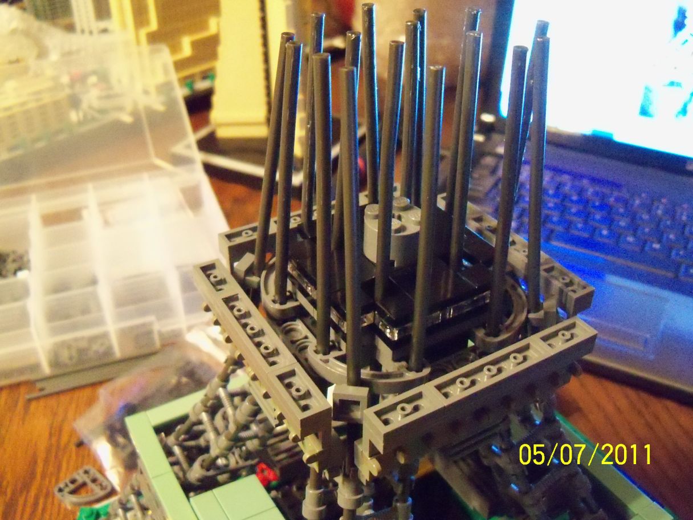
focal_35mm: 35
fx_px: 701
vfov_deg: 40.7
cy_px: 260
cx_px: 346
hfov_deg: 52.6
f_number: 3.5
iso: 1600
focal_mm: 6.2
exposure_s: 1/10
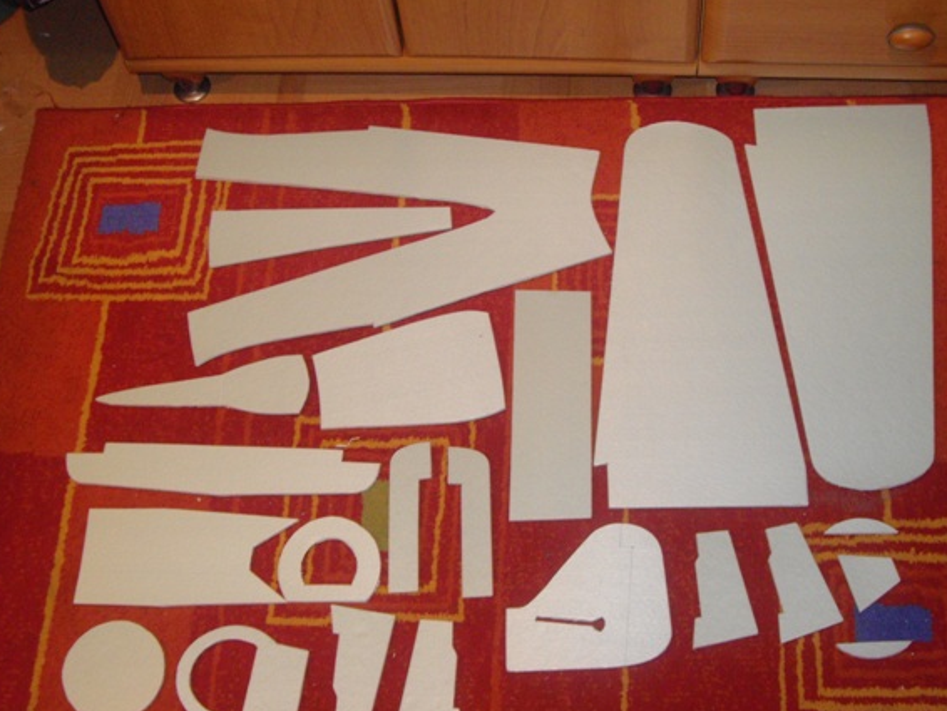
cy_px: 368
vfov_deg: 28.1
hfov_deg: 36.8
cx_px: 510
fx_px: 1423
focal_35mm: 52
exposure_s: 1/50
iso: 400
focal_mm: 9.6
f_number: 3.1
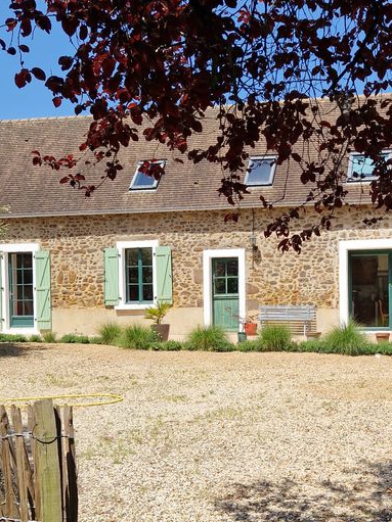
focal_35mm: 45
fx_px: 680
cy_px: 312
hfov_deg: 31.7
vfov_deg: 41.9
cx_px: 280
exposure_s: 1/1476
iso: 50
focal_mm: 5.4
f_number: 1.8
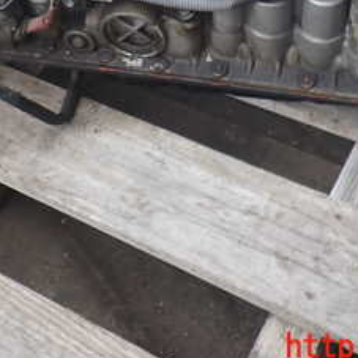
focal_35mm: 70
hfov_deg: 24.7
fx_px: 819
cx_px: 169
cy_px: 13
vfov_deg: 23.7
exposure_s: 1/320
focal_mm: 5.4
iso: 100
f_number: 2.3
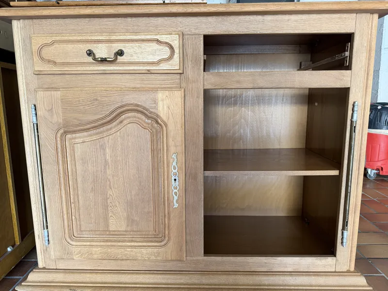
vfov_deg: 56.8
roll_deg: +1.8
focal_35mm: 24
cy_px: 146
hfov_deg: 71.6
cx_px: 194
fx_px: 269
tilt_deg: -10.2
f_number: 1.78
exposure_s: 1/60
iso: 320
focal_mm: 6.76
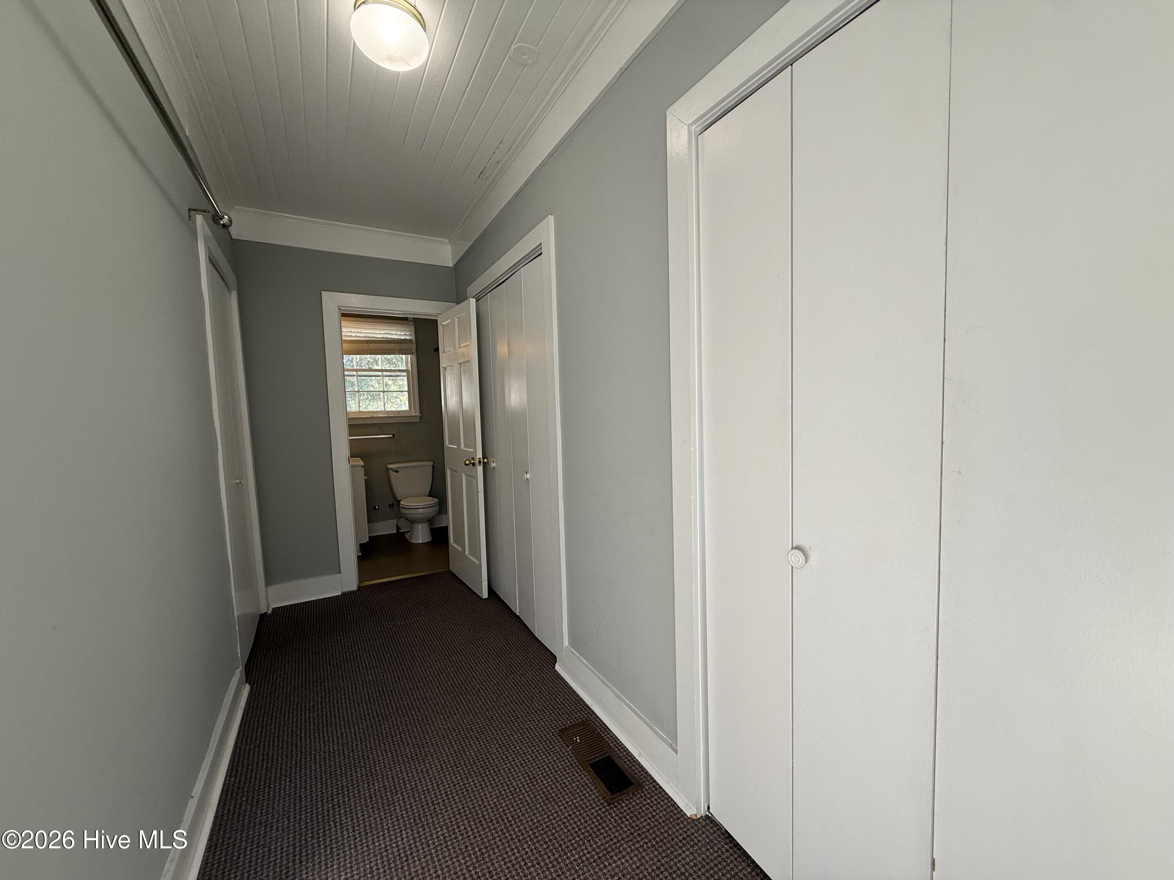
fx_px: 475
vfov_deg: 85.7
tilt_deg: -3.7
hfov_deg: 102.1
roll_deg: +2.3
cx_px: 587
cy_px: 440
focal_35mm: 14
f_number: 2.2
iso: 64
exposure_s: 1/120
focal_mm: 2.22
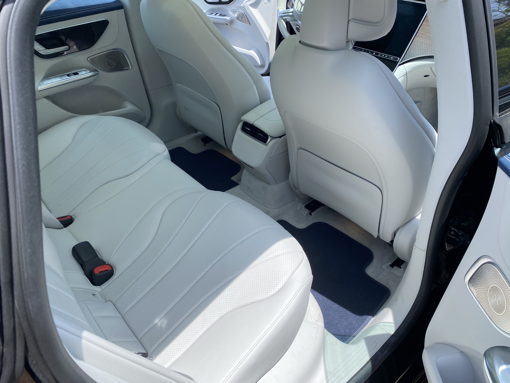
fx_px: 383
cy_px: 192
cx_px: 255
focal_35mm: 26
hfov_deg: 67.3
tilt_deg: -32.3
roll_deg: +2.3
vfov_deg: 53.1
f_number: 1.8
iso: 32
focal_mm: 4.25
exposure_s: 1/1072
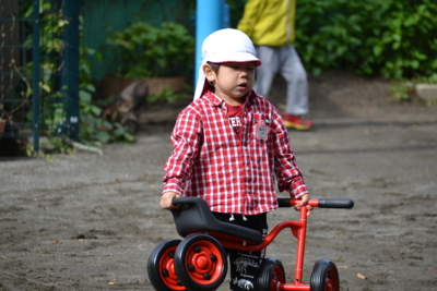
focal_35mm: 262
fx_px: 3187
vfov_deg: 5.2
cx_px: 218
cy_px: 146
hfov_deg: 7.8
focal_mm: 175
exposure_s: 1/500
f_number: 5.6
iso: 280
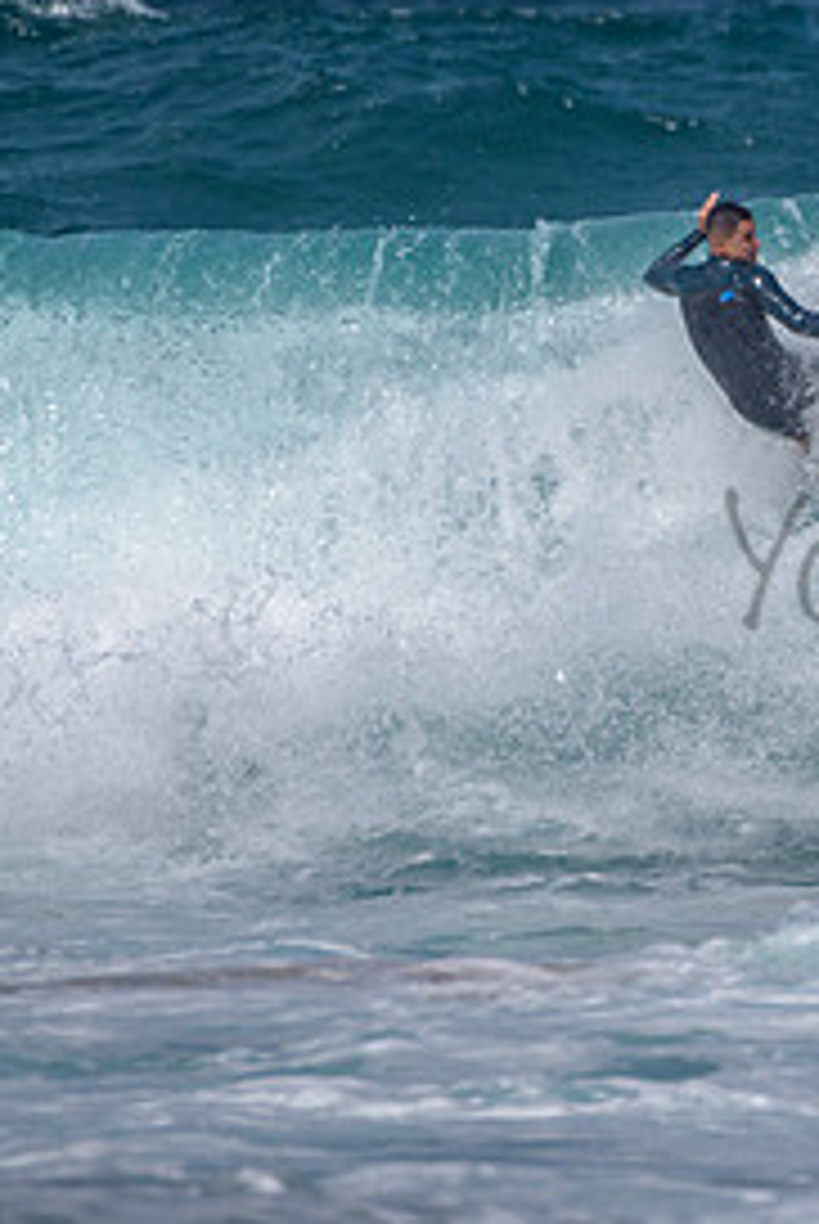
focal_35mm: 1307
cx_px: 1129
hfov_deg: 1.1
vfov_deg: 1.6
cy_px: 396
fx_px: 44485
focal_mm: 500
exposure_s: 1/2000
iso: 72
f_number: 5.6
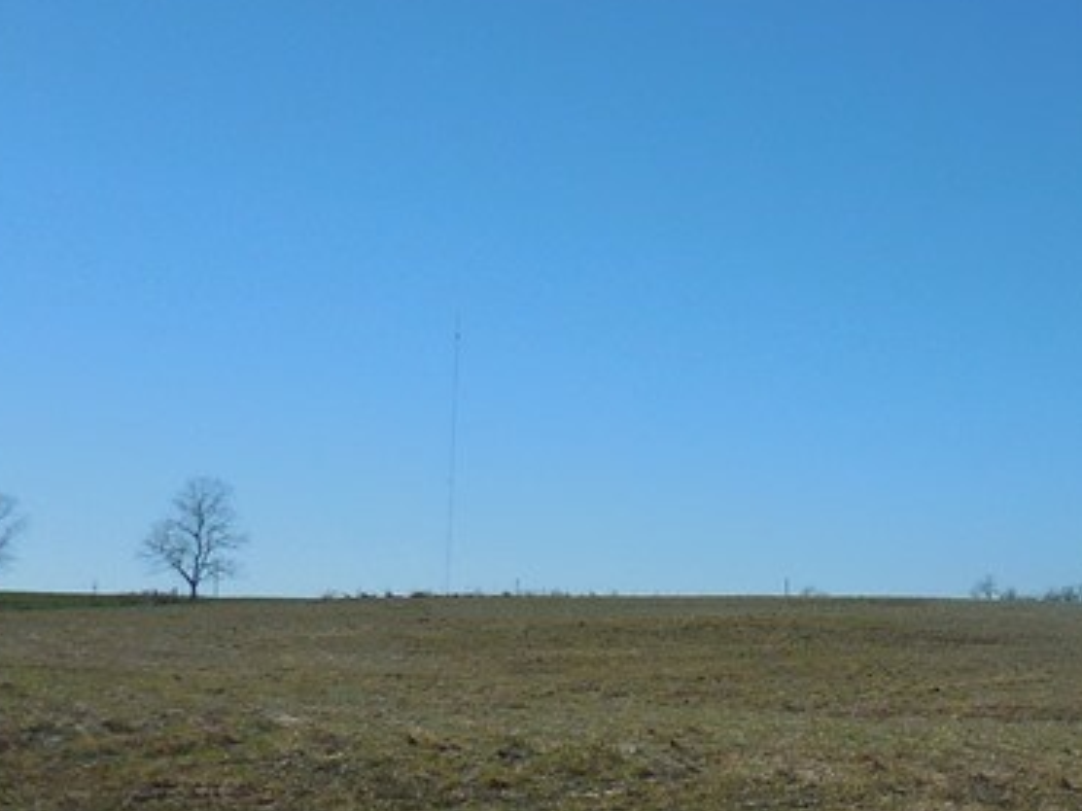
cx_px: 1216
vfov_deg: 21.3
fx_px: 2156
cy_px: 493
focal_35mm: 69
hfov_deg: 25.9
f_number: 6.6
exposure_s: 1/800
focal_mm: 4.5
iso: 125
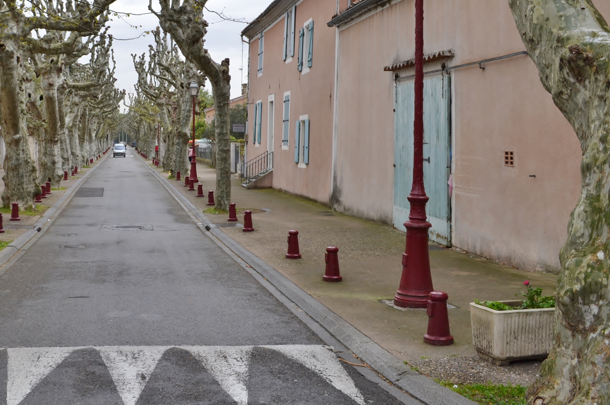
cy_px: 142
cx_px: 177
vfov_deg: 32.3
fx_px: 694
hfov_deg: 46.3
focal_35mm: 41
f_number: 5.6
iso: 180
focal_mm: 18
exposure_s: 1/125
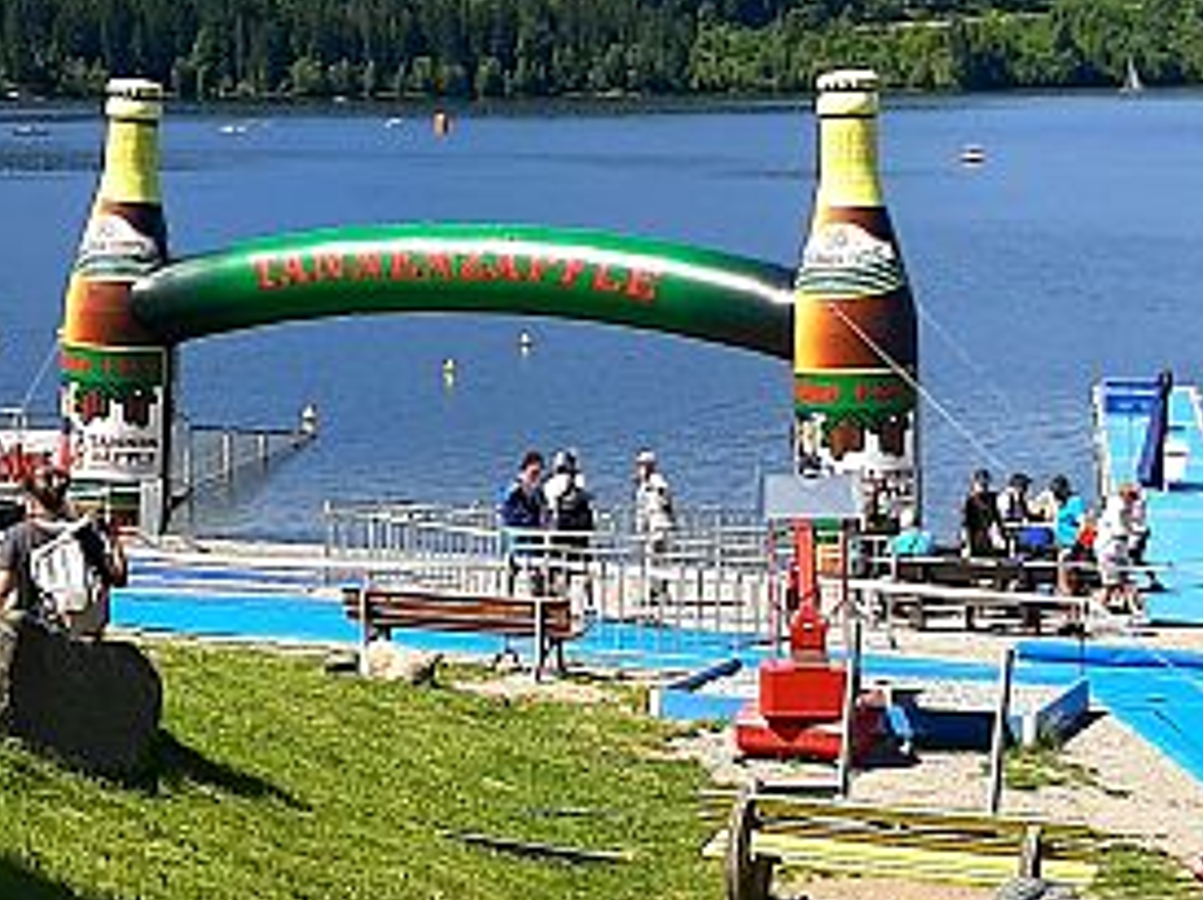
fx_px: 1319
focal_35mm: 38
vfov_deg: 37.3
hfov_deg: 49.0
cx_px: 584
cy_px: 316
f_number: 1.7
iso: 40
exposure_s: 1/3333
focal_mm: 3.93
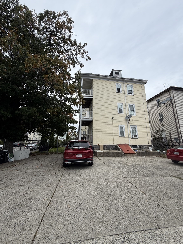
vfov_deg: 102.1
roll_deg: -0.5
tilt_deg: +12.5
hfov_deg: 85.7
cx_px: 92
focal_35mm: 14
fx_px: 99
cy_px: 122
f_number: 2.2
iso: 32
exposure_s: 1/770
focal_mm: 2.22
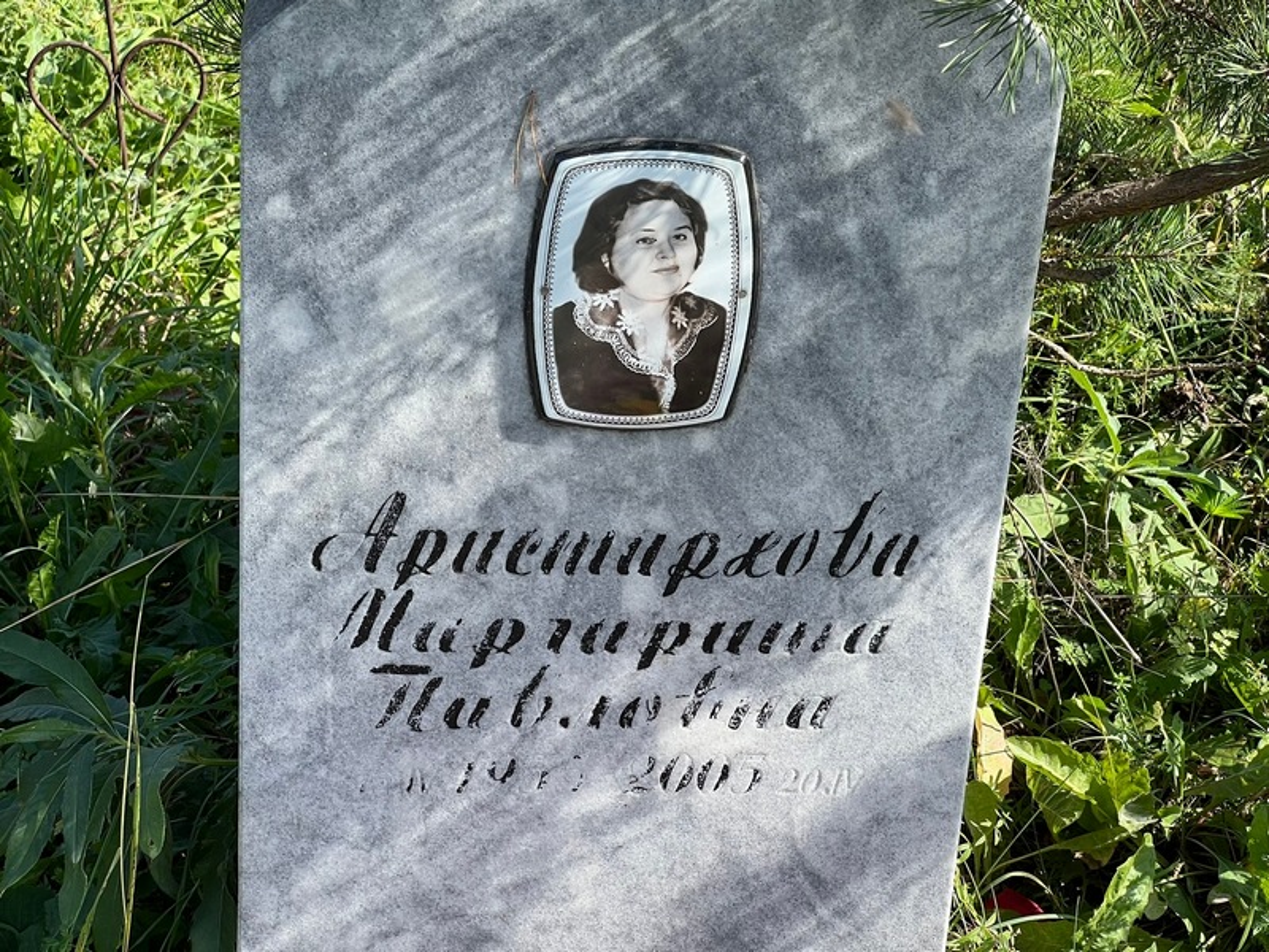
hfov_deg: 25.3
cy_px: 476
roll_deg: +0.8
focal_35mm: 77
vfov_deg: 19.1
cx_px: 634
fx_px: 2823
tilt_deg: -30.4
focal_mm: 9
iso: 32
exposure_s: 1/339
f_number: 2.8
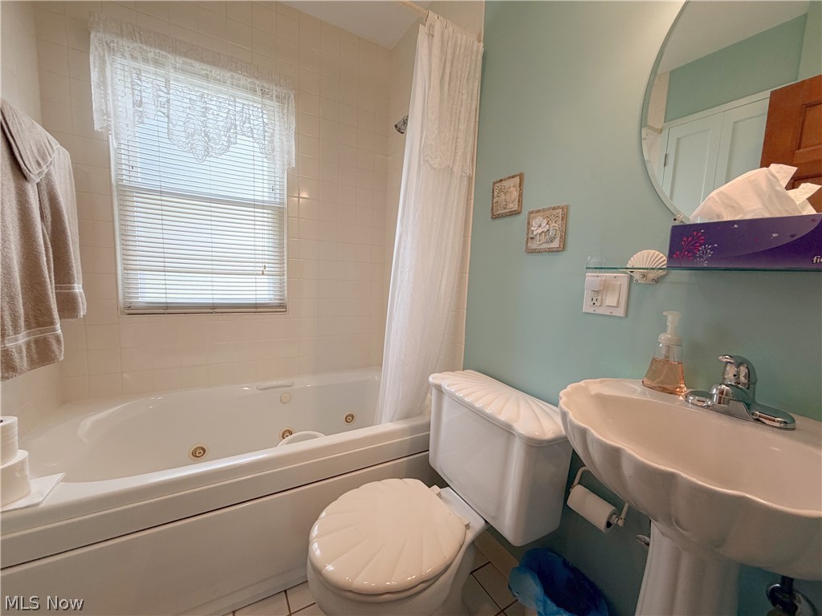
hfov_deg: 102.1
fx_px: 332
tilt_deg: -5.3
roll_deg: -1.9
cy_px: 308
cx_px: 411
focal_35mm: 14
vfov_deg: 85.7
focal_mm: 2.22
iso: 125
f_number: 2.2
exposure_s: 1/120
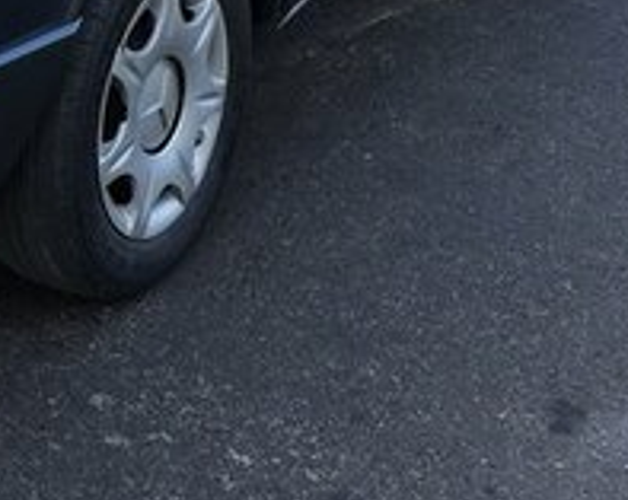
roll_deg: +0.9
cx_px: -112
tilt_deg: -15.6
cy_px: -119
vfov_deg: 15.5
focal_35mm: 95
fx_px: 1763
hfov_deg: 19.1
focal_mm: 4.15
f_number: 2.2
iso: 25
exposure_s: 1/248
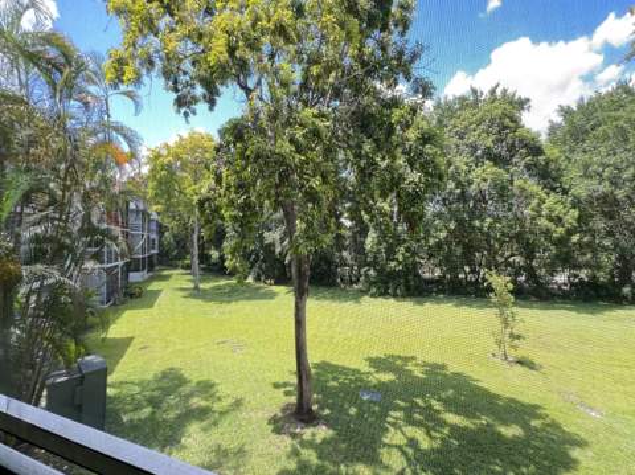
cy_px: 238
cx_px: 318
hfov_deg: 106.2
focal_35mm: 13
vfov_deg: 89.8
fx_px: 238
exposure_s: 1/99
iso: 50
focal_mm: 1.57
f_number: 1.8
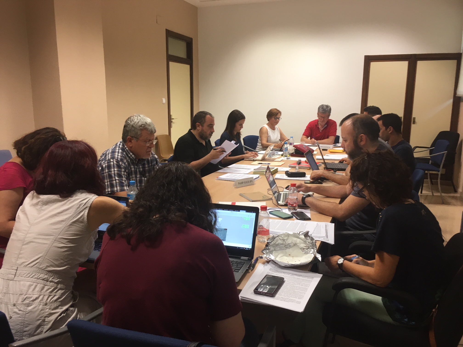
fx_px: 388
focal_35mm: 29
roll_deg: -0.9
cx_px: 232
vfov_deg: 48.2
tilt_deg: -11.5
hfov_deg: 61.7
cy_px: 174
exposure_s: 1/33
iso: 80
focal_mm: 4.15
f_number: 2.2
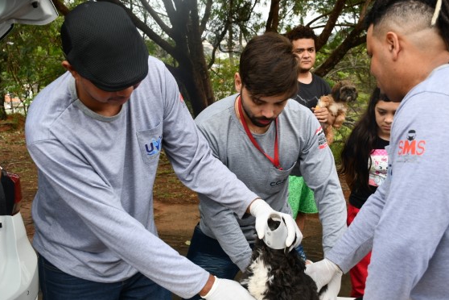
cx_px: 226
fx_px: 486
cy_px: 166
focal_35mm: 39
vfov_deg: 34.2
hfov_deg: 49.6
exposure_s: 1/250
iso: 220
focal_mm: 23
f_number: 5.6
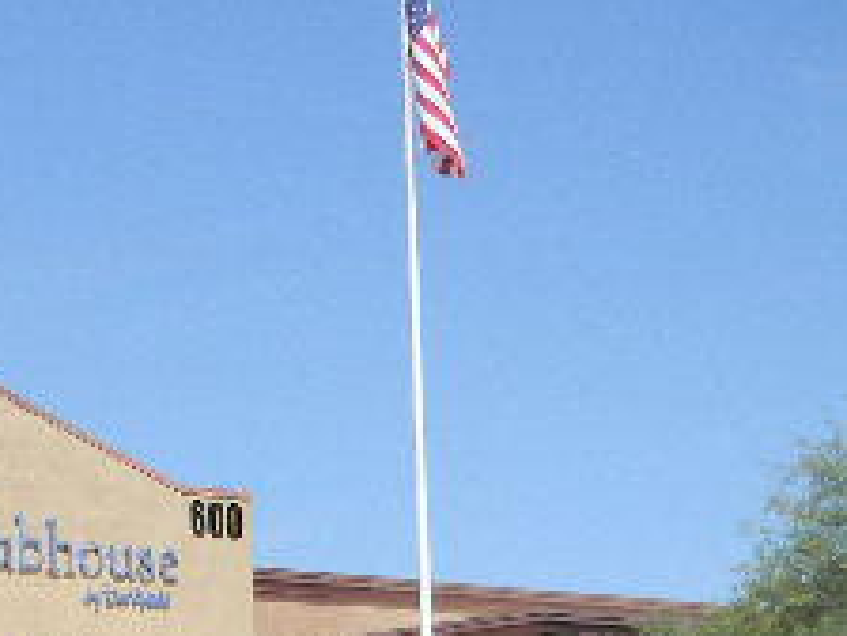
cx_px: -268
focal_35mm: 103
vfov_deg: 13.8
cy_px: 844
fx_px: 2520
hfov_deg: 17.8
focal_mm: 6.4
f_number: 7.4
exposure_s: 1/224
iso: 80
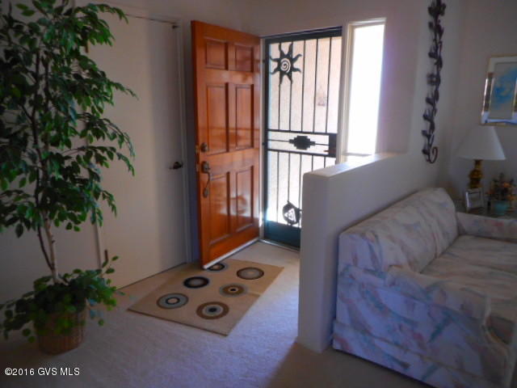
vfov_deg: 54.9
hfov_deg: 69.4
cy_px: 194
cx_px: 258
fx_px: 373
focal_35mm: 25
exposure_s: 1/30
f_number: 3.7
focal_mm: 4.5
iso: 200
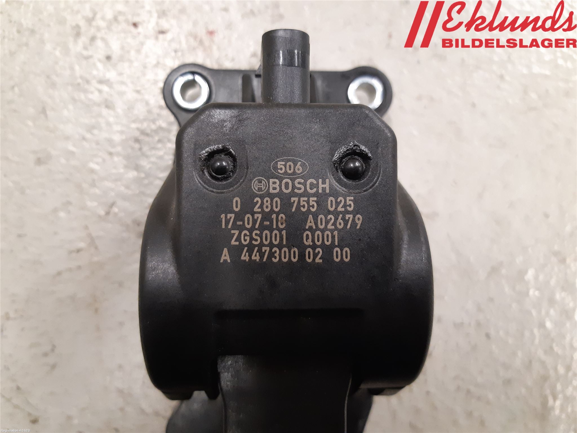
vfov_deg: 53.1
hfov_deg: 67.3
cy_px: 216
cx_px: 288
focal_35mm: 26
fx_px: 433
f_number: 1.7
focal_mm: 3.93
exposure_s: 1/33
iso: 250
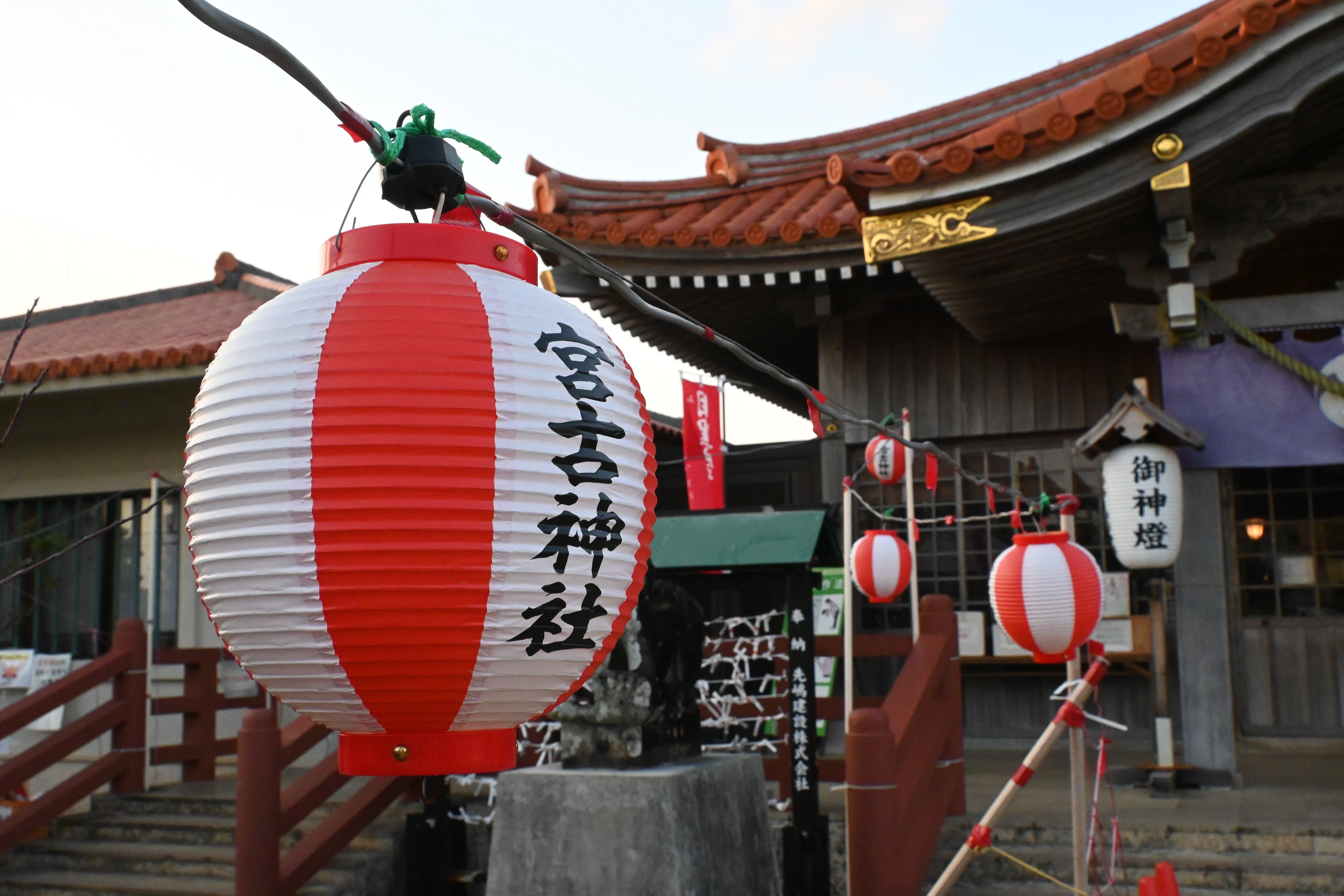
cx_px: 672
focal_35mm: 38
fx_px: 1400
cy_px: 448
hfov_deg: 51.3
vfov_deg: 35.5
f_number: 11
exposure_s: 1/400
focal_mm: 25
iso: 4000
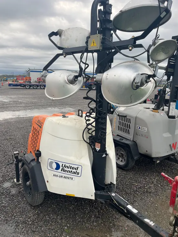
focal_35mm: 26
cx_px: 89
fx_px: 178
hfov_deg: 53.1
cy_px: 118
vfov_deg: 67.3
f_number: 1.6
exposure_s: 1/467
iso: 50
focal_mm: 5.1
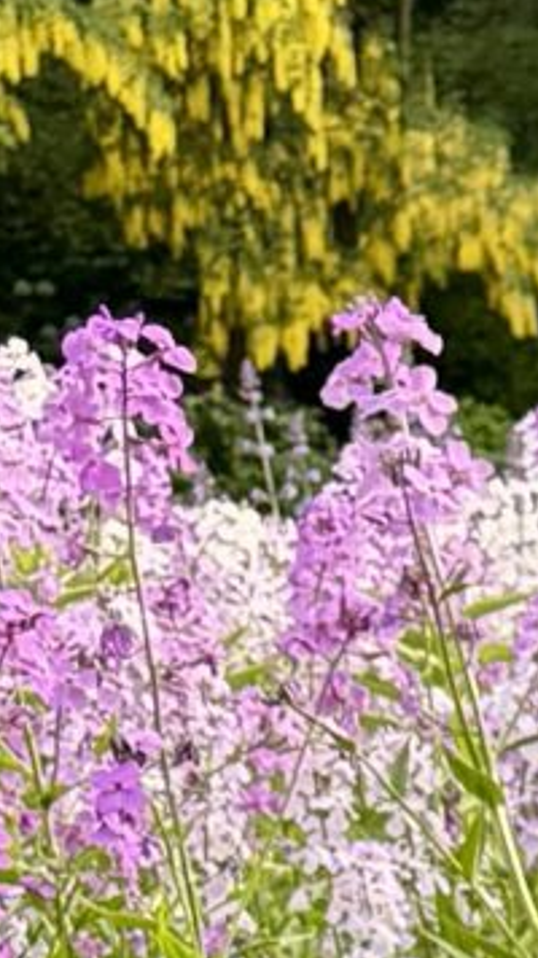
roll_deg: -0.6
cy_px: 2643
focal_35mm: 188
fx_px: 4772
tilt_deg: -19.8
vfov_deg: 9.5
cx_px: 1797
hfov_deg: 5.9
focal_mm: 6.76
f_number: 1.78
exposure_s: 1/433
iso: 80
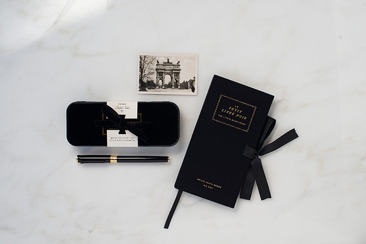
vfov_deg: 26.6
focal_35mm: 51
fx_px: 517
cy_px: 122
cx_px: 183
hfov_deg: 39.0
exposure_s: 1/80
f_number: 11
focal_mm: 50
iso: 250
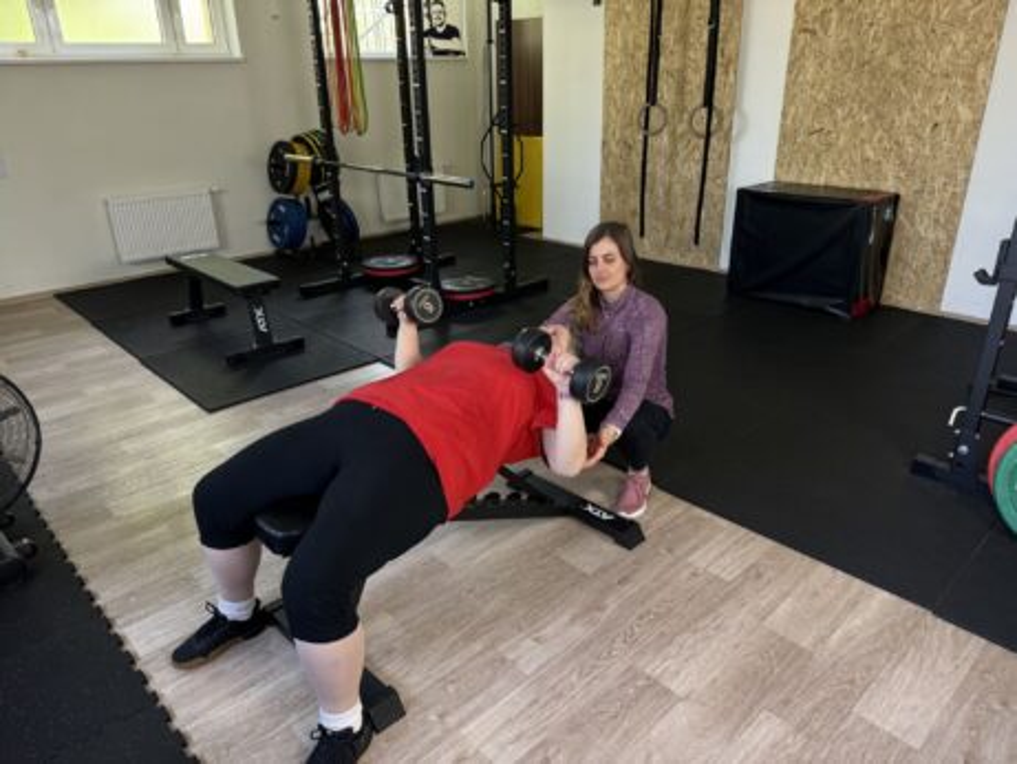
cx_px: 508
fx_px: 705
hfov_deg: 71.6
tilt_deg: -23.7
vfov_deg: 56.8
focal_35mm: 24
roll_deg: +2.1
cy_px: 382
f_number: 1.78
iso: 160
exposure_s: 1/50
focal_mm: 6.86
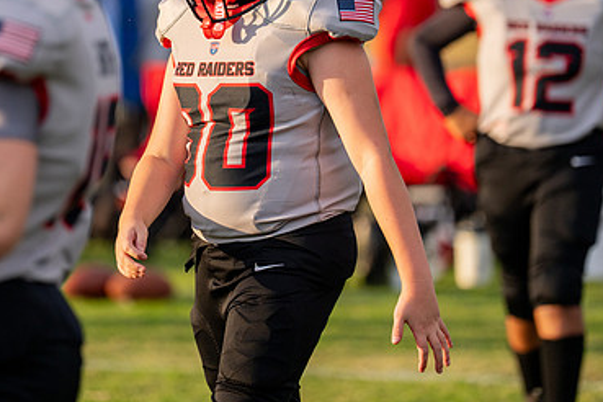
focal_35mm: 309
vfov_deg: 4.4
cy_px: 87
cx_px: 253
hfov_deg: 6.7
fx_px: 5175
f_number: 2.8
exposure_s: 1/3200
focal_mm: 180
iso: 400
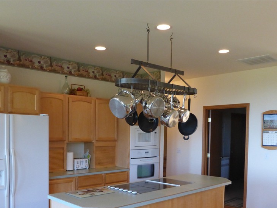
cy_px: 145
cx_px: 134
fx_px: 280
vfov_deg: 40.0
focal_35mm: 35
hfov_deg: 52.6
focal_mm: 4.3
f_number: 3.3
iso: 320
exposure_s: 1/60
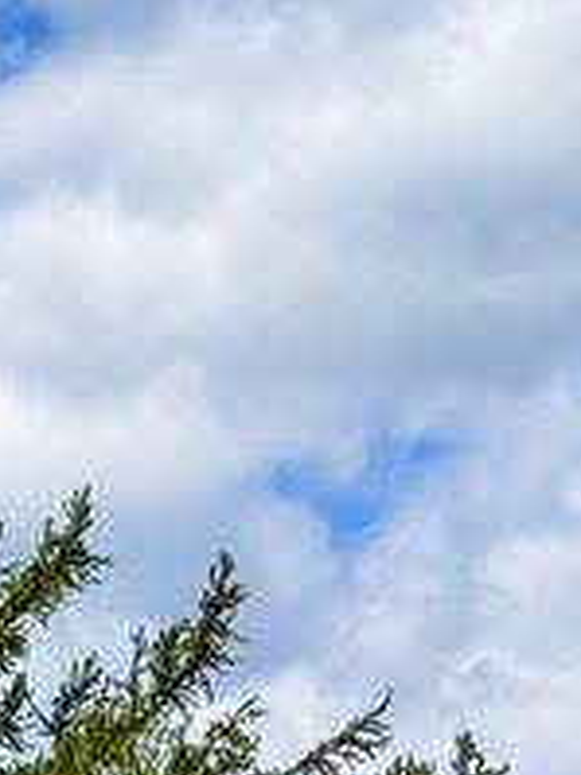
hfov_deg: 6.1
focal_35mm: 232
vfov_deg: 8.3
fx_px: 5197
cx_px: -792
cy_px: 1176
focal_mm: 6.76
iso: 64
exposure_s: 1/7092
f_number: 1.78
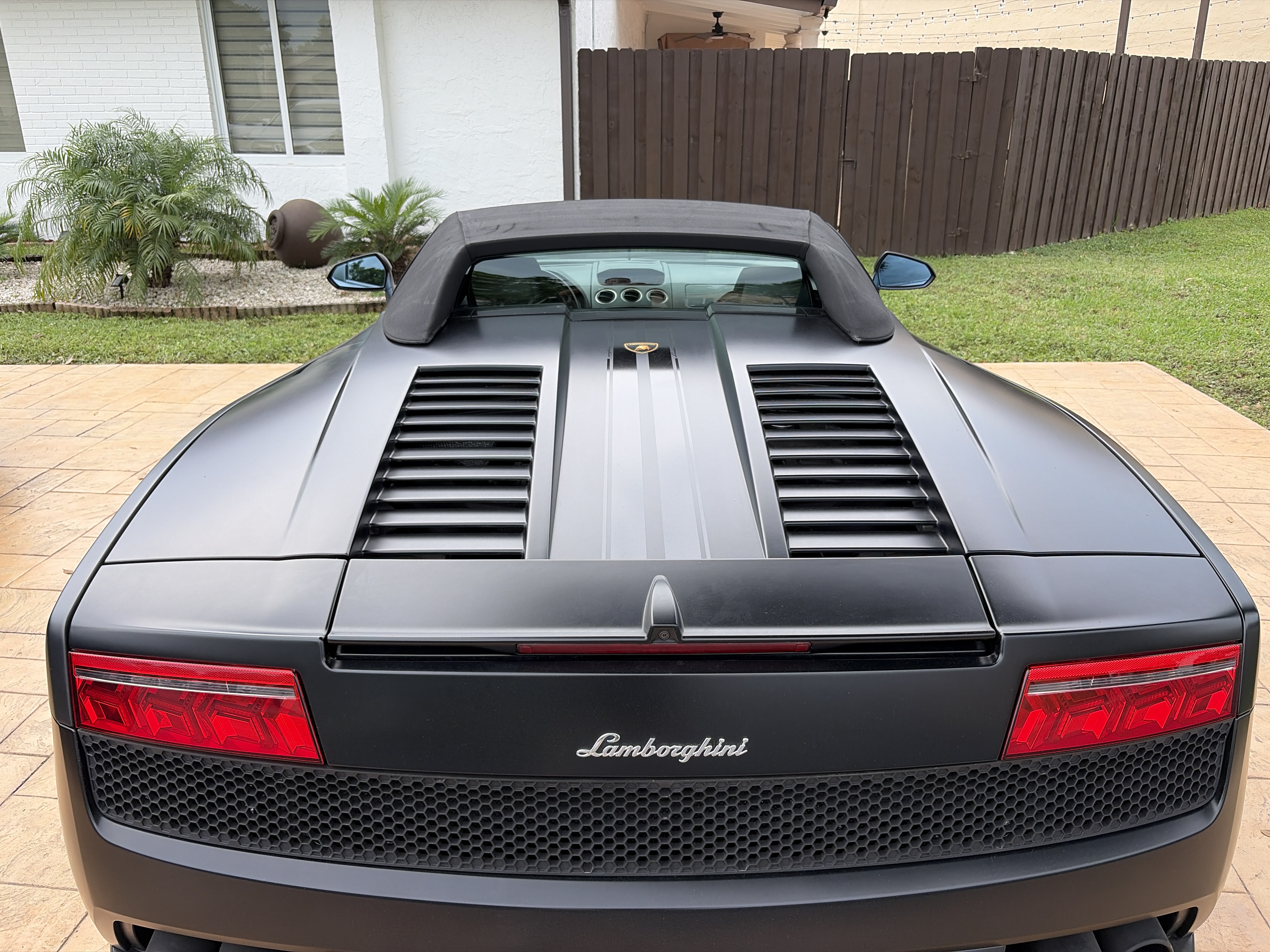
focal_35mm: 26
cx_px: 635
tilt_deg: -21.0
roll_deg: +0.2
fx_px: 954
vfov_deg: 53.1
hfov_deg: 67.3
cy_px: 476
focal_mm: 5.96
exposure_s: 1/208
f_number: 1.6
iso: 40
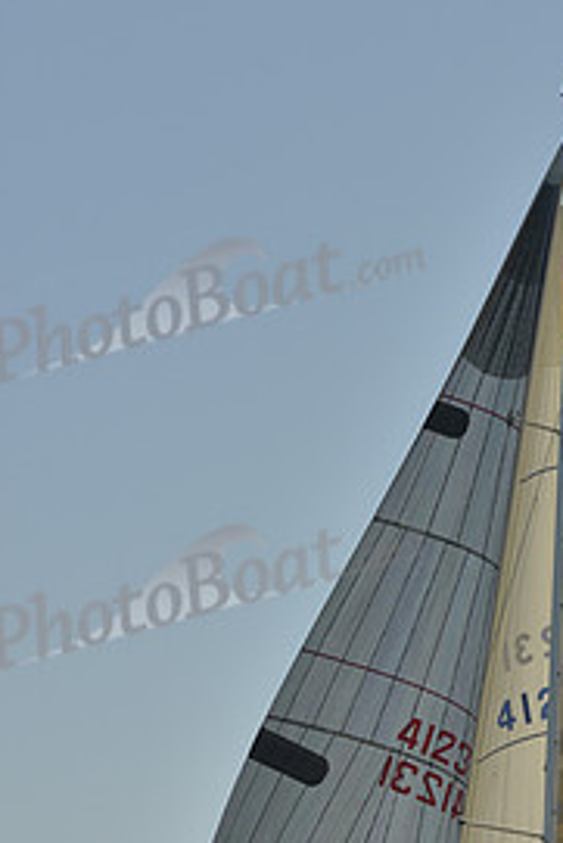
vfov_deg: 13.6
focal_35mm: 150
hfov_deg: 9.1
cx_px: 586
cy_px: 709
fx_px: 3514
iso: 200
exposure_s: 1/800
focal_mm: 70
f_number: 7.1
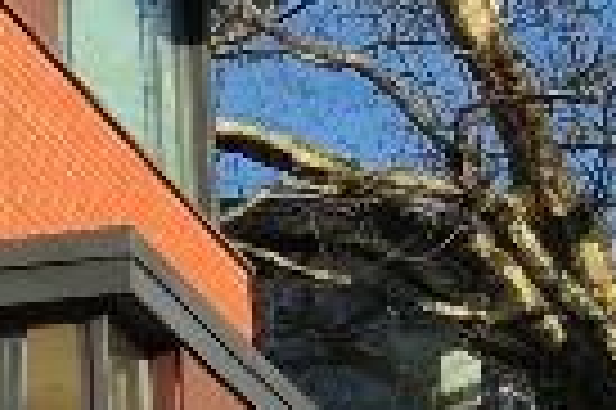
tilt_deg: +14.6
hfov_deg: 8.5
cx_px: -944
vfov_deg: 6.3
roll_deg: -1.4
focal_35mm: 218
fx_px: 3726
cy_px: 396
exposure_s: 1/1330
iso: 20
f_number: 1.8
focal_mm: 3.99
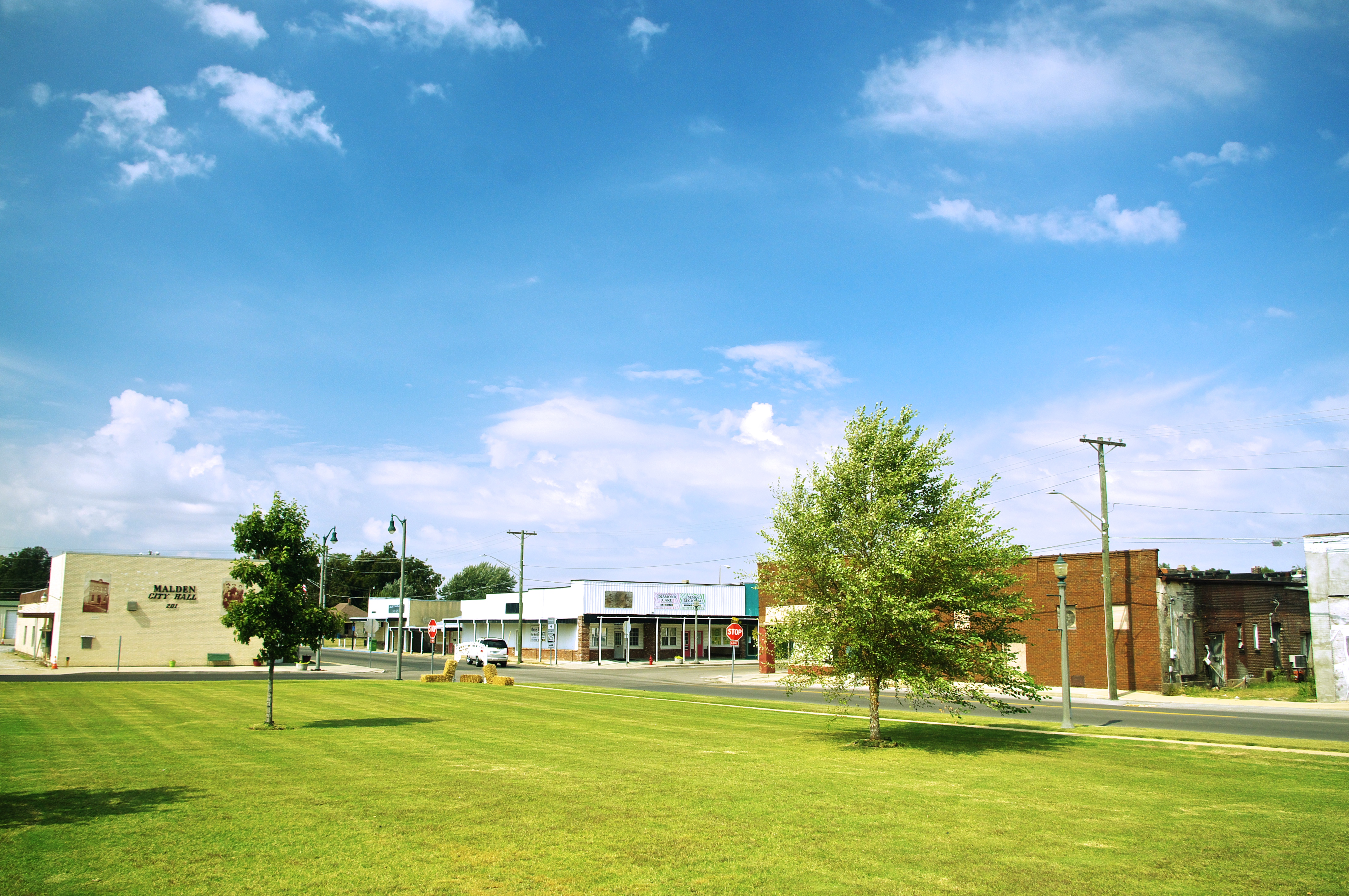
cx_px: 674
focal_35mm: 27
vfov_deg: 47.8
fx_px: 1011
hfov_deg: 67.4
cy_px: 448
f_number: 4.5
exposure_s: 1/800
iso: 200
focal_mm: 18
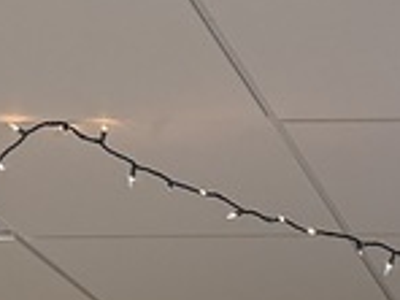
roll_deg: +1.0
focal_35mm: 166
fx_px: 1918
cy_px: 805
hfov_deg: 11.0
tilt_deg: -0.4
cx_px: 741
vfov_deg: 8.0
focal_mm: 6.76
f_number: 1.78
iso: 200
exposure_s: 1/170
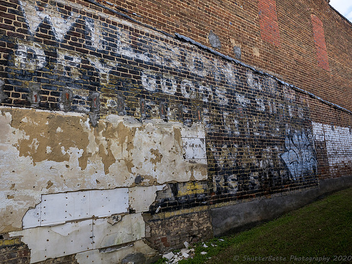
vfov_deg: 56.8
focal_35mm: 24
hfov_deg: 71.6
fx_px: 244
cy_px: 132
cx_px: 176
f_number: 5.6
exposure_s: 1/200
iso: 200
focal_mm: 12
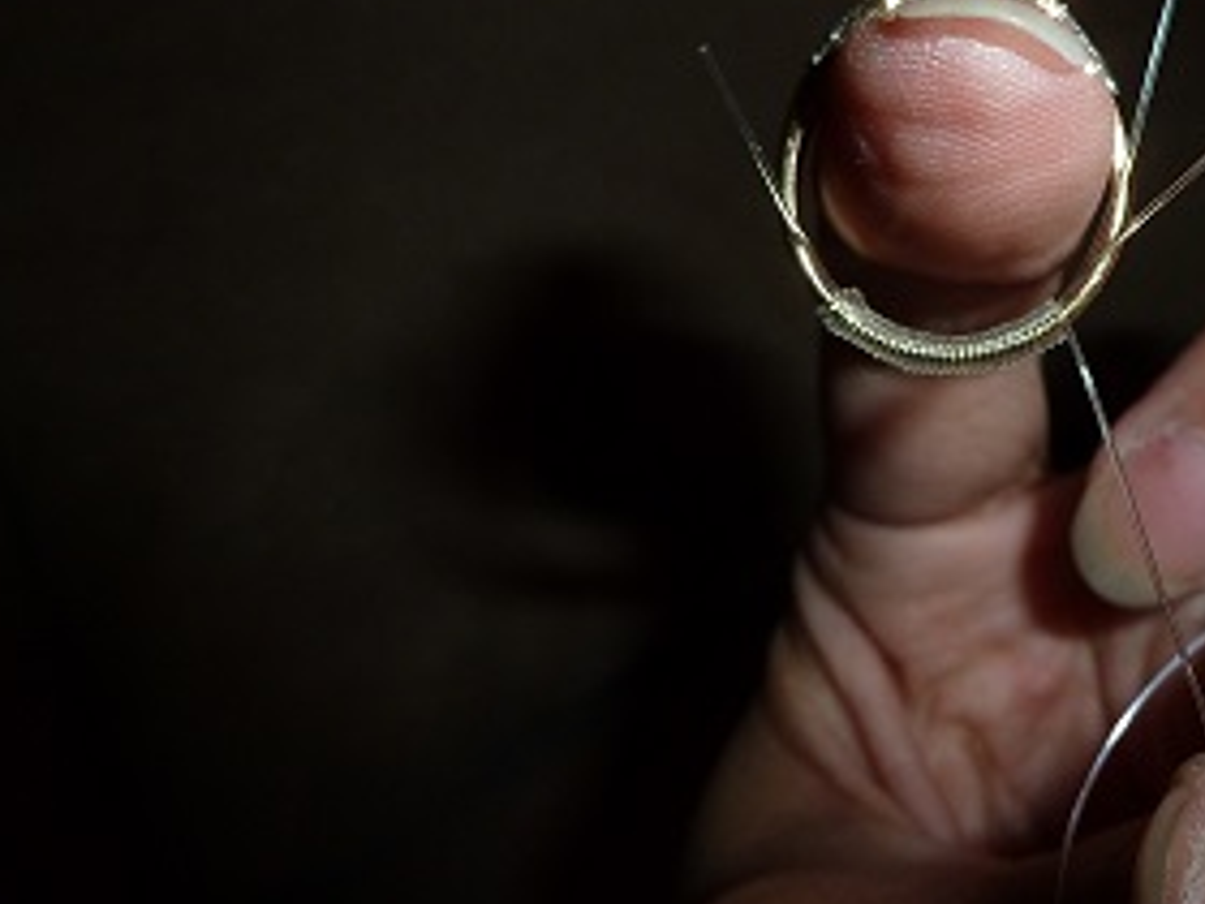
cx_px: 912
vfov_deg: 37.7
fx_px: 1288
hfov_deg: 48.1
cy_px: 224
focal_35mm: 37
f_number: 3.3
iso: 160
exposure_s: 1/60
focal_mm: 4.3
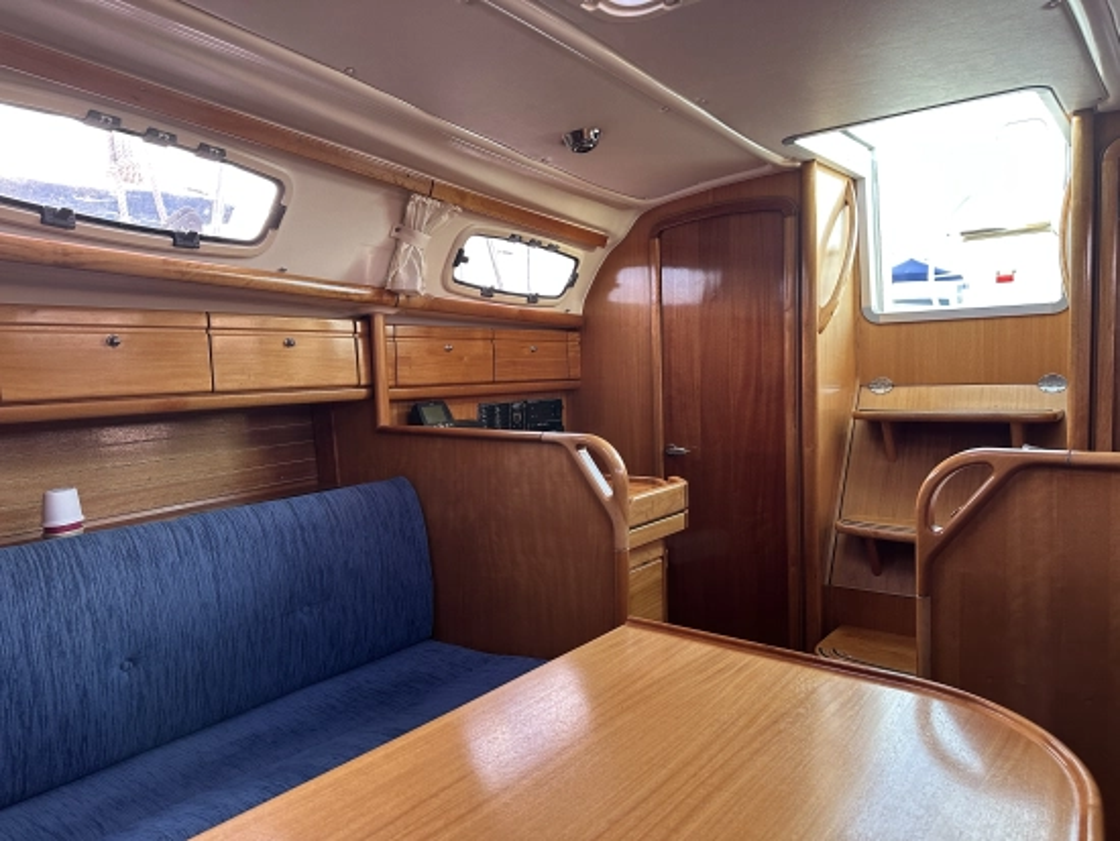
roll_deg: +1.4
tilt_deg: -4.2
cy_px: 420
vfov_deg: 56.9
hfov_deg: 71.6
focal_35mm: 24
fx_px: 777
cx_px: 560
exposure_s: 1/99
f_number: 1.78
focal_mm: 6.86
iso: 250
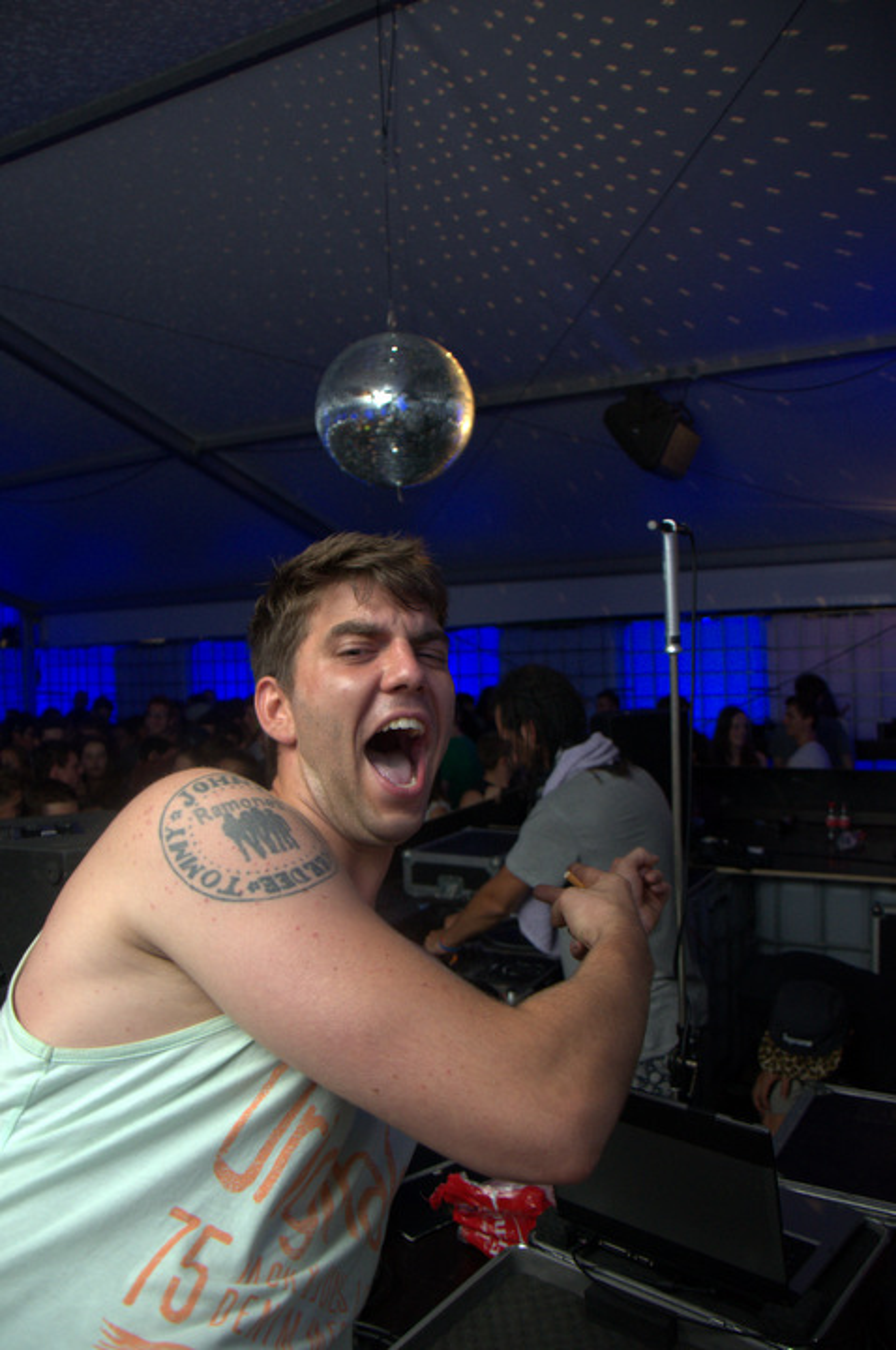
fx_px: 1011
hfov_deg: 47.8
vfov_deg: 67.5
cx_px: 448
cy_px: 675
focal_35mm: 27
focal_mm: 18
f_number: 3.5
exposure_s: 1/160
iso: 1250
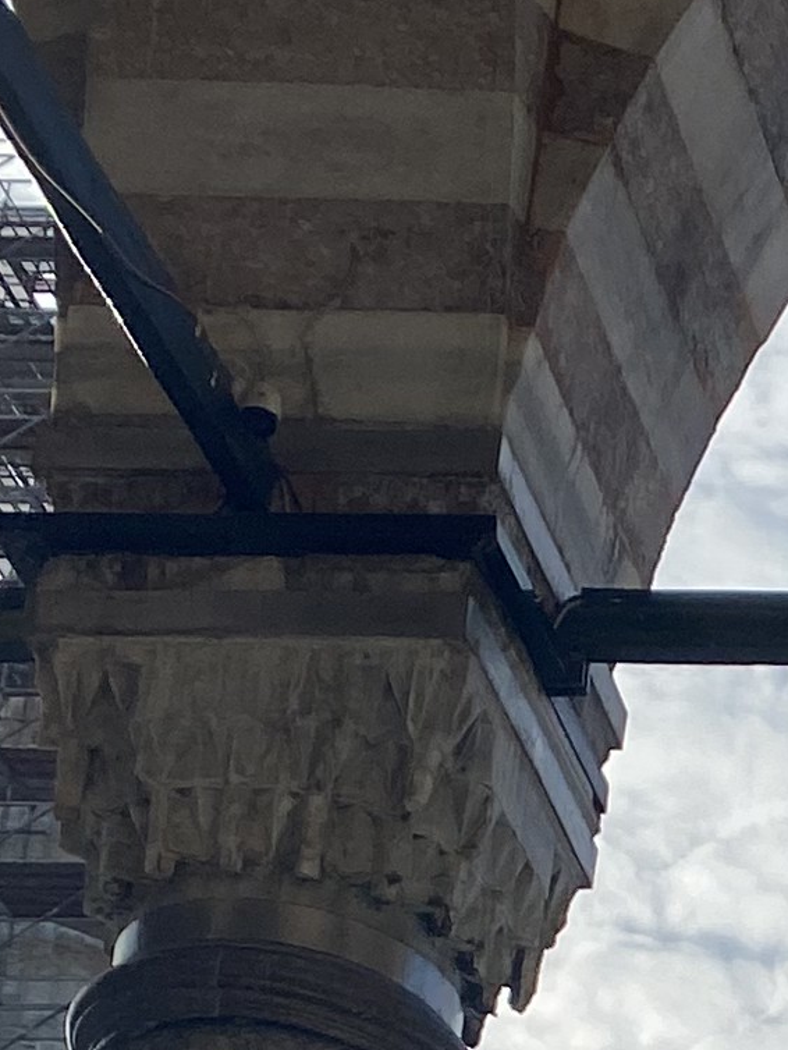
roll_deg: -0.5
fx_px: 4217
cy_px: 1986
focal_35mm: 139
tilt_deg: +20.3
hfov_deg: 9.4
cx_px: 1939
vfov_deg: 12.7
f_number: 1.8
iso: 32
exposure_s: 1/2410
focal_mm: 4.25
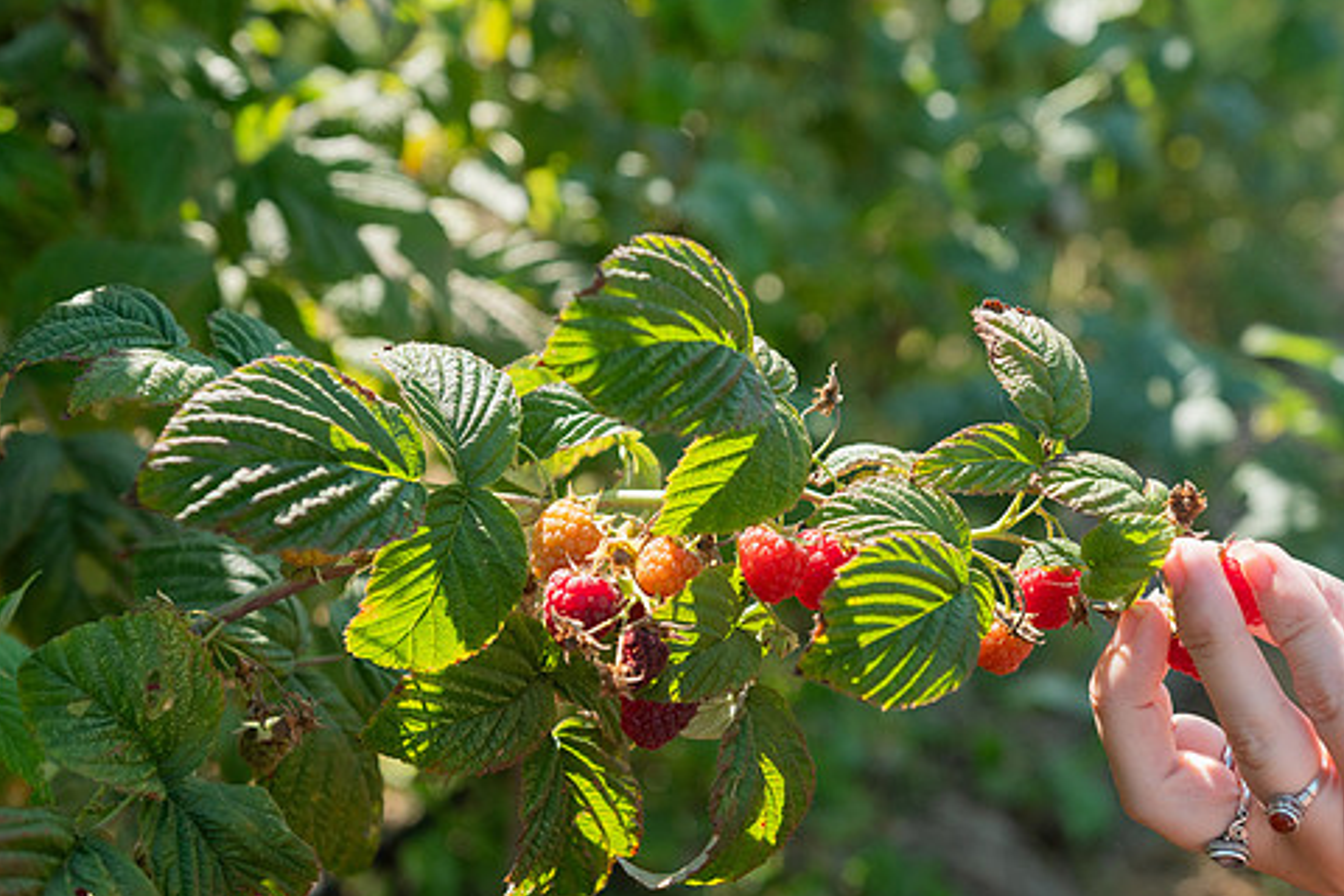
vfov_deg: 23.4
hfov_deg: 34.4
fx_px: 2165
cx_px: 767
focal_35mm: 58
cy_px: 491
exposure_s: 1/1250
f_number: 4
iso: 500
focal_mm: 48
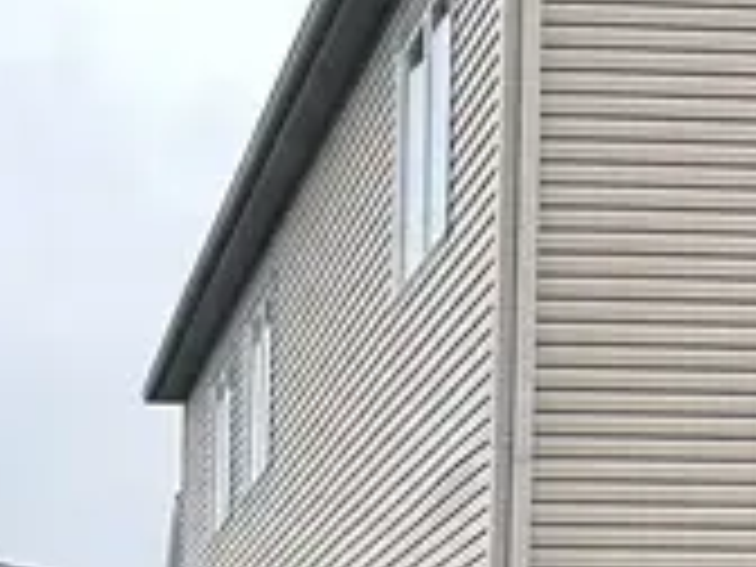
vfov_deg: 13.0
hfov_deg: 19.0
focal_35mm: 100
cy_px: 1105
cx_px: -45
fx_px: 2184
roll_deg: +0.8
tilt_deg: -5.0
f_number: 1.78
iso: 80
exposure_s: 1/1321
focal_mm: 6.86
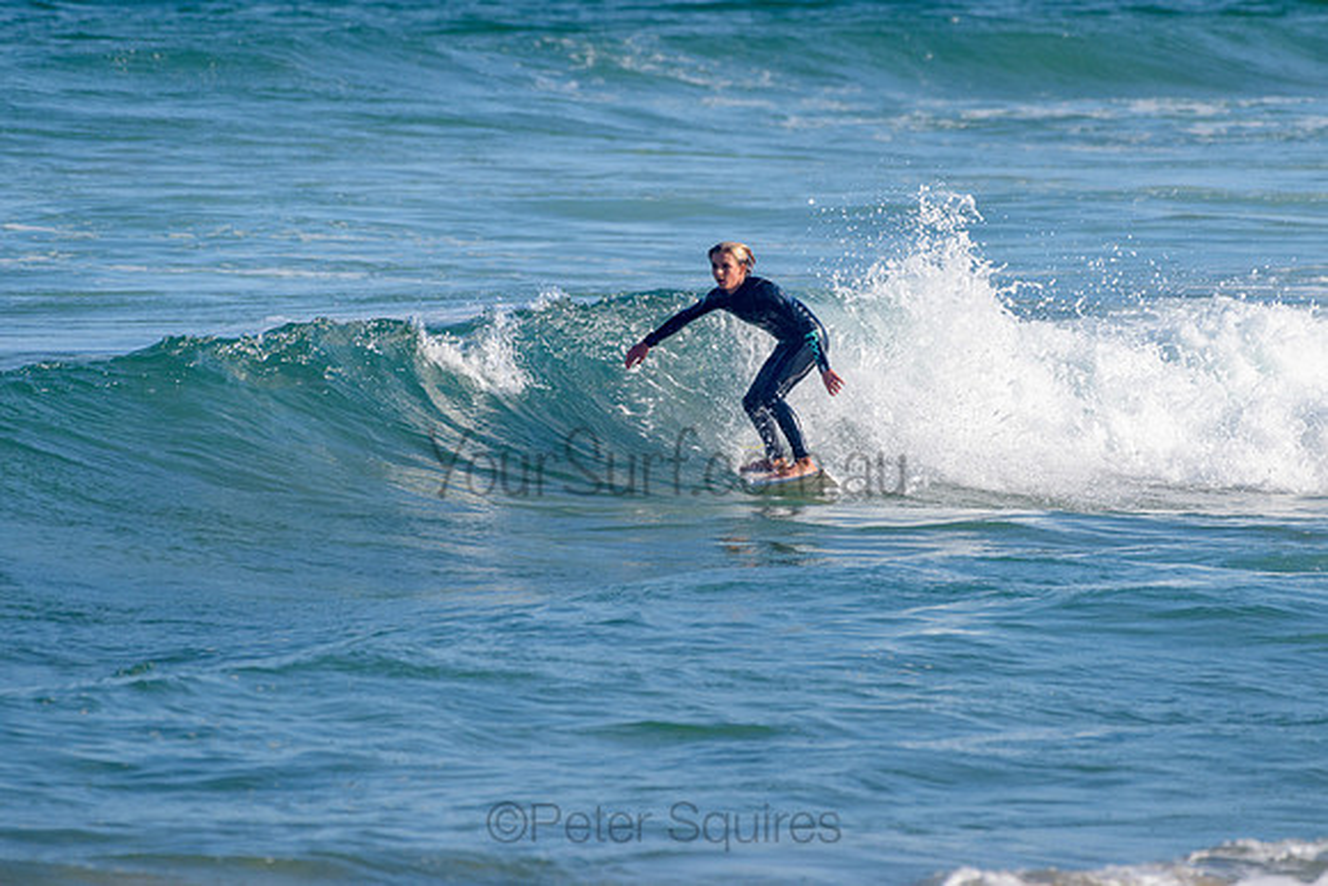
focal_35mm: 613
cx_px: 748
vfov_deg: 2.2
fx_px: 22625
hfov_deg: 3.4
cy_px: 343
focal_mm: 500
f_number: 5.6
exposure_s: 1/2000
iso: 140
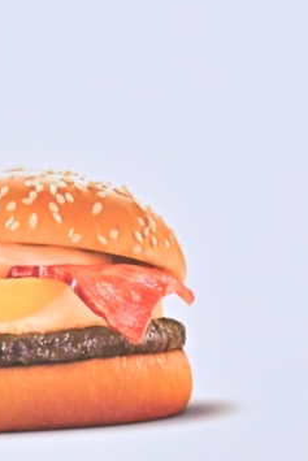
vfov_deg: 5.1
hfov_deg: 3.4
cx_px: -253
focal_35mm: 401
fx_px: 5141
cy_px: 439
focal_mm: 95
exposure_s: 1/200
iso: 4000
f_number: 6.3
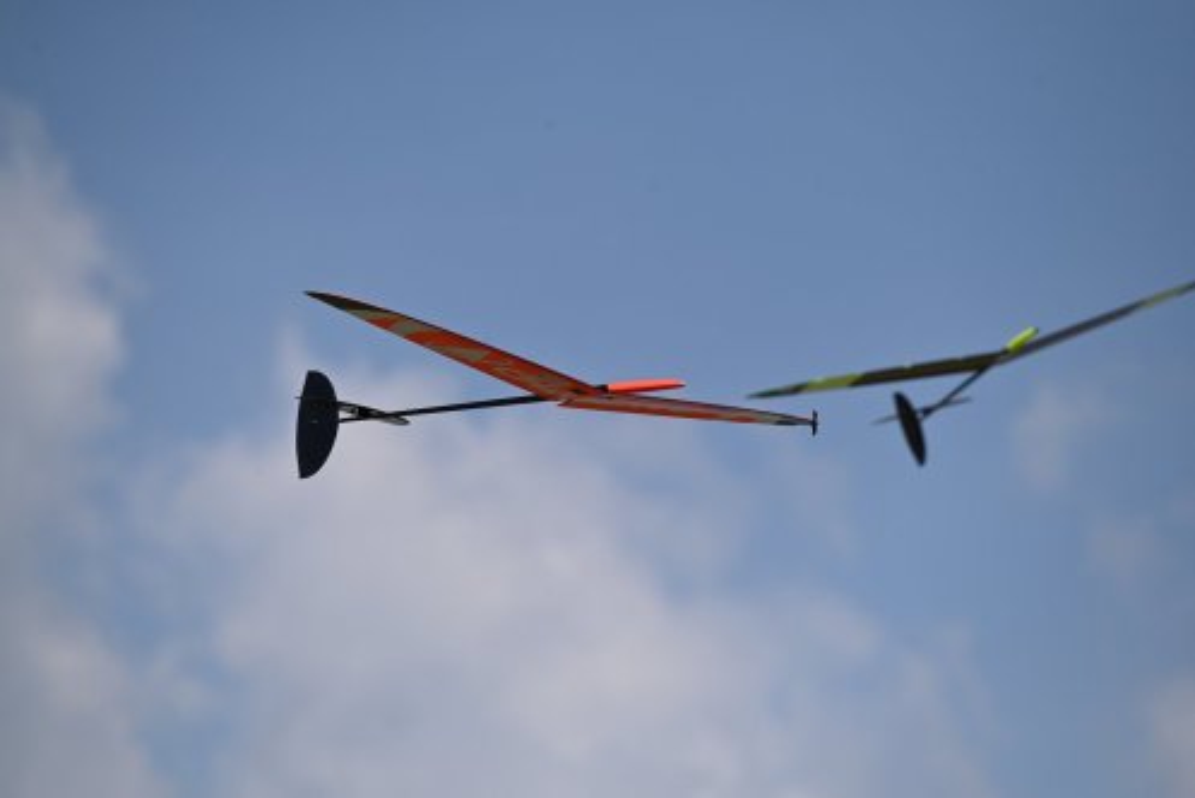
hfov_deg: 5.2
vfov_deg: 3.4
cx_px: 598
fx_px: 13285
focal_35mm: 400
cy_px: 399
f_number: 8
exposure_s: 1/4000
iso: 640
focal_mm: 400
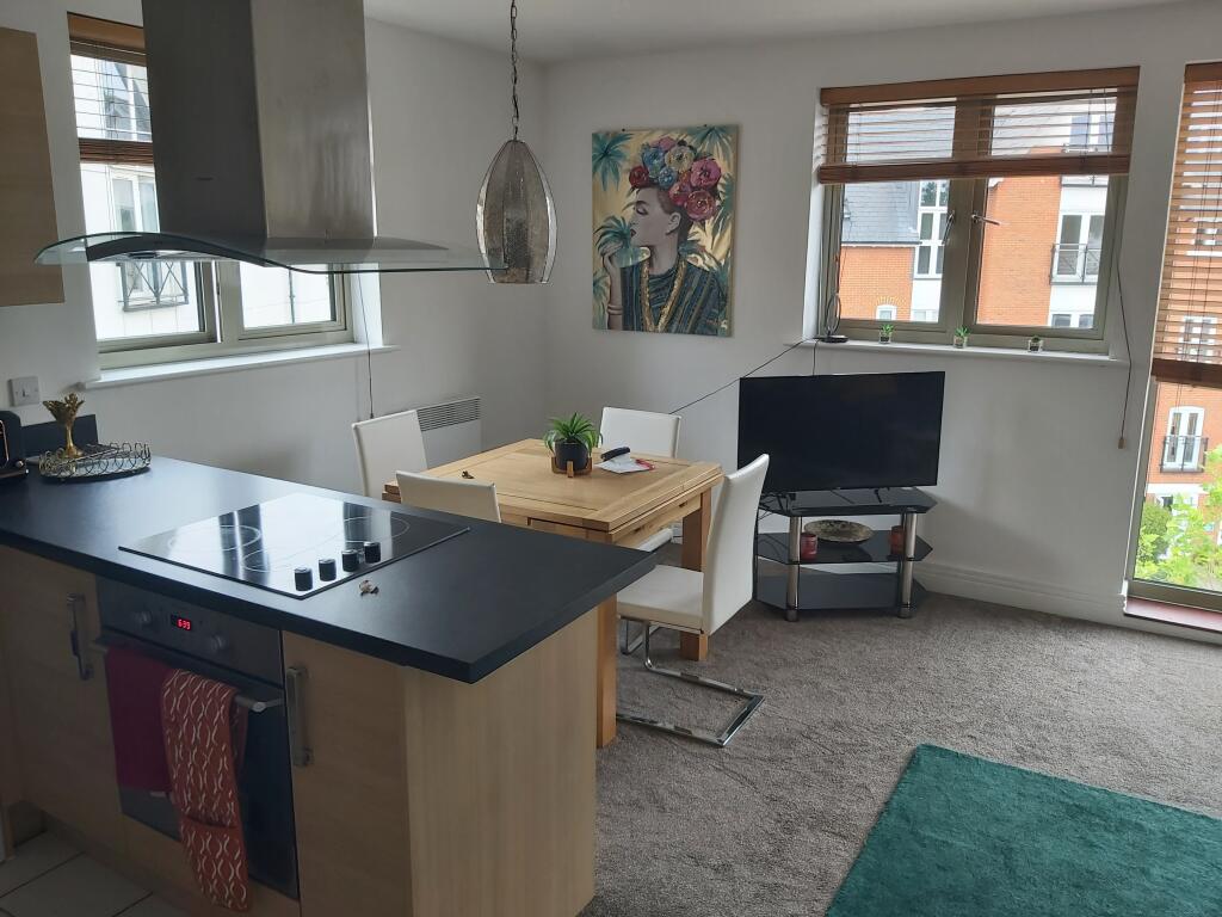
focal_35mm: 26
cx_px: 611
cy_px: 458
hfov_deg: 67.3
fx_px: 918
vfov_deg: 53.1
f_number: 1.7
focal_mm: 3.92
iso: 80
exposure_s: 1/50
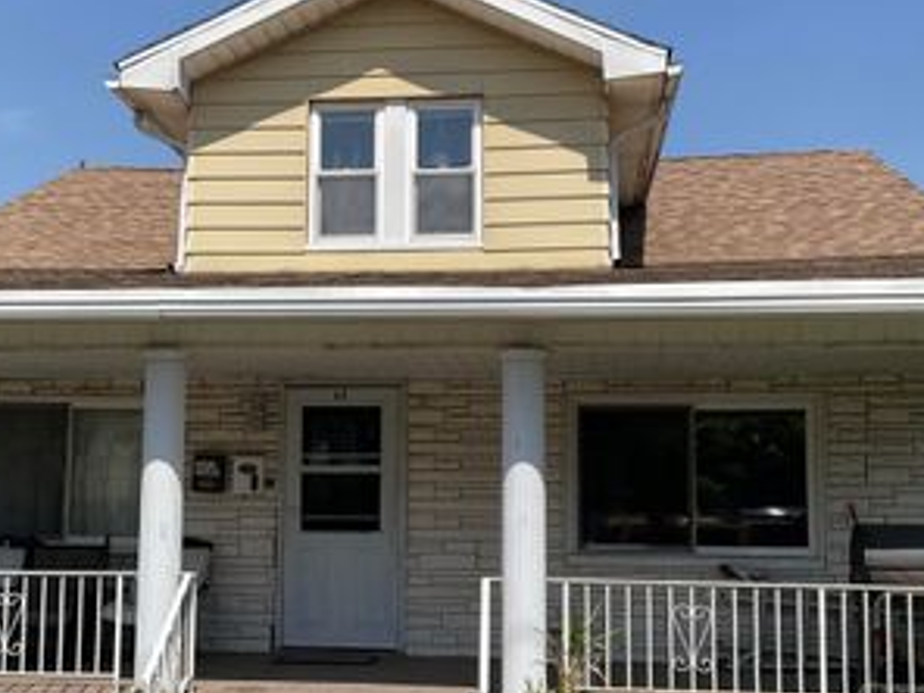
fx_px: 1308
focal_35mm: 49
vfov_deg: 29.6
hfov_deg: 38.8
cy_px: 417
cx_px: 390
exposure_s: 1/2801
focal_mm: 3
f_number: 1.8
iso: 16
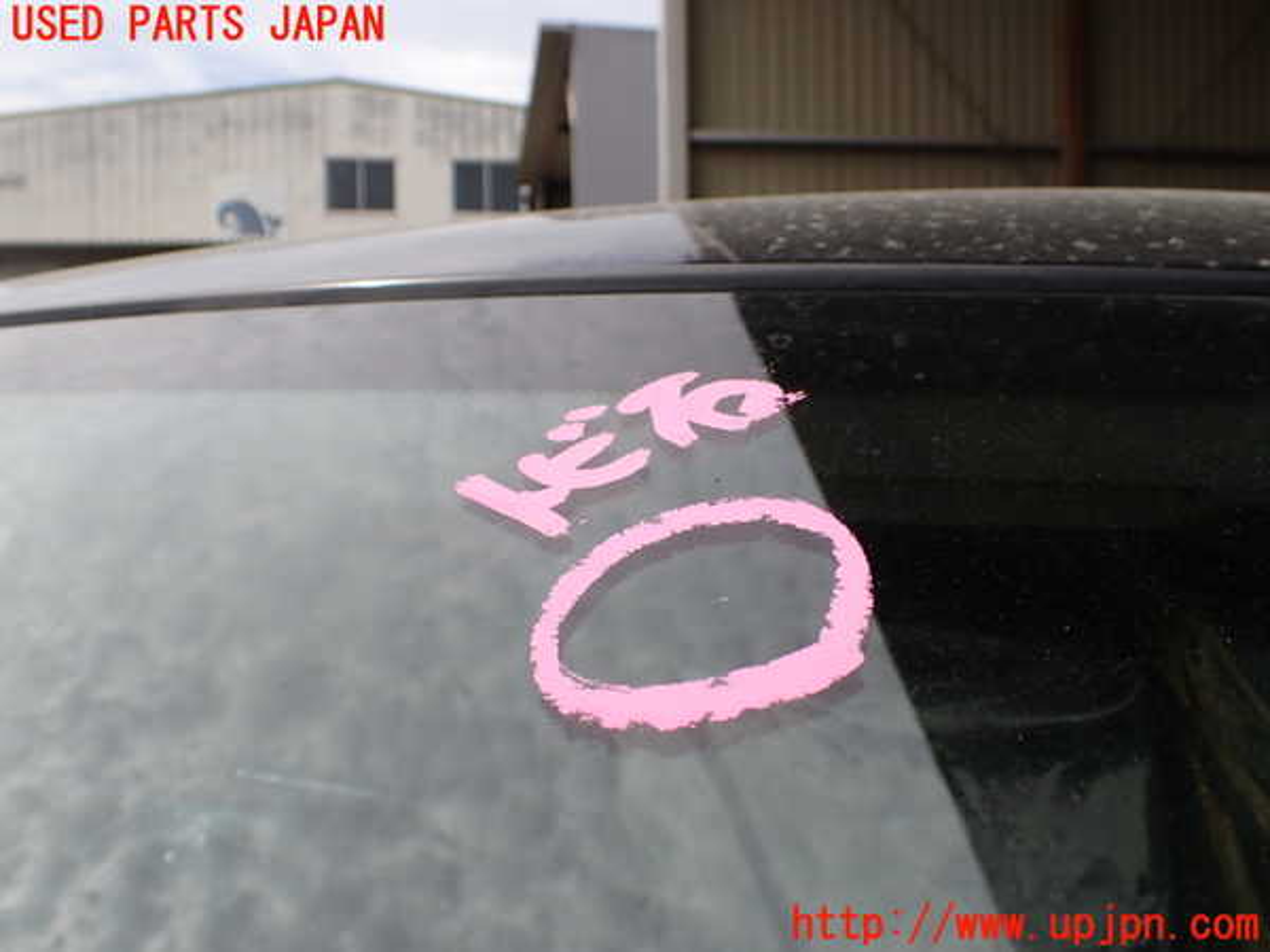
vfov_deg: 46.8
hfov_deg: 60.0
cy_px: 476
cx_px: 635
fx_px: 1101
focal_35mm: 30
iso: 100
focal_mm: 5.4
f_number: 9
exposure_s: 1/160
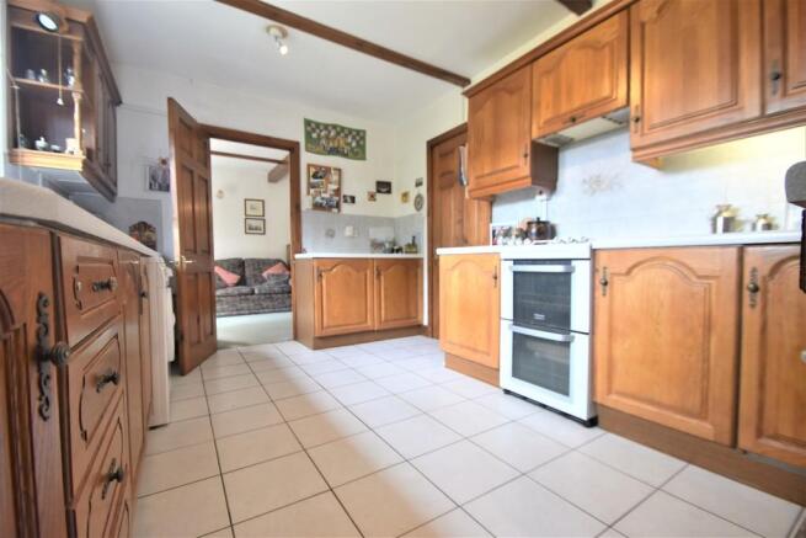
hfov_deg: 100.4
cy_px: 269
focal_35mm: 15
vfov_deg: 77.4
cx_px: 403
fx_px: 336
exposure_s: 1/125
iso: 900
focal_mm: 10
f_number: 3.5
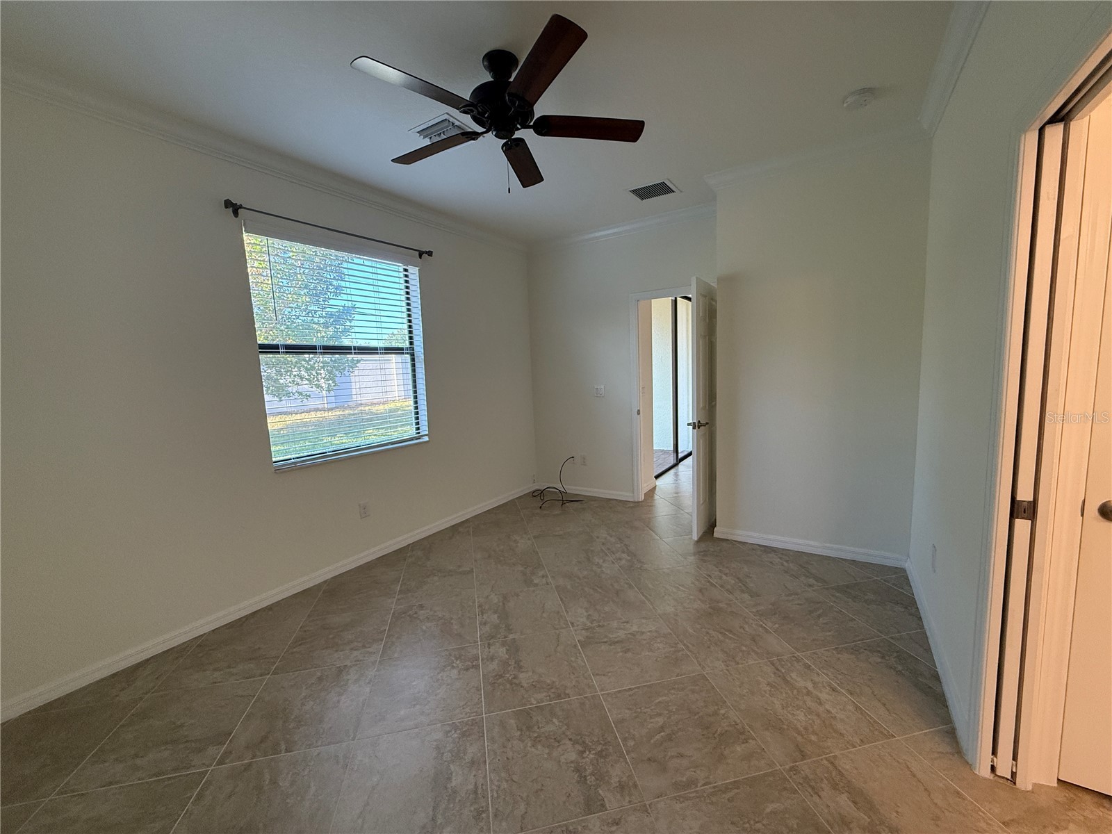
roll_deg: +2.1
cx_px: 556
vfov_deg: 85.7
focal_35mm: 14
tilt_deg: -6.2
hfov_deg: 102.1
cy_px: 417
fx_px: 450
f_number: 2.2
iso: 250
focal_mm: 2.22
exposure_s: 1/120
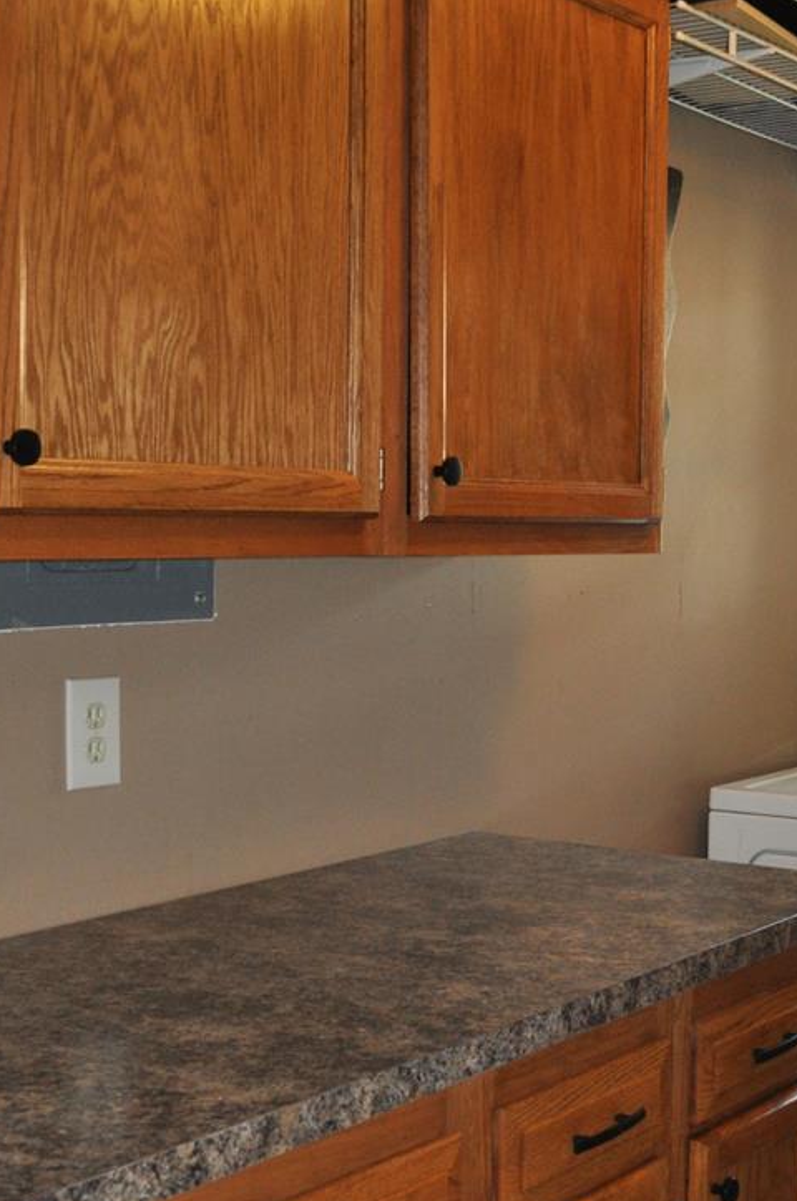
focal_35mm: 56
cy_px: 737
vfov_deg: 35.5
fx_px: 1865
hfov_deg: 24.0
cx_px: 541
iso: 800
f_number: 3.5
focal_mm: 18
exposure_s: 1/60
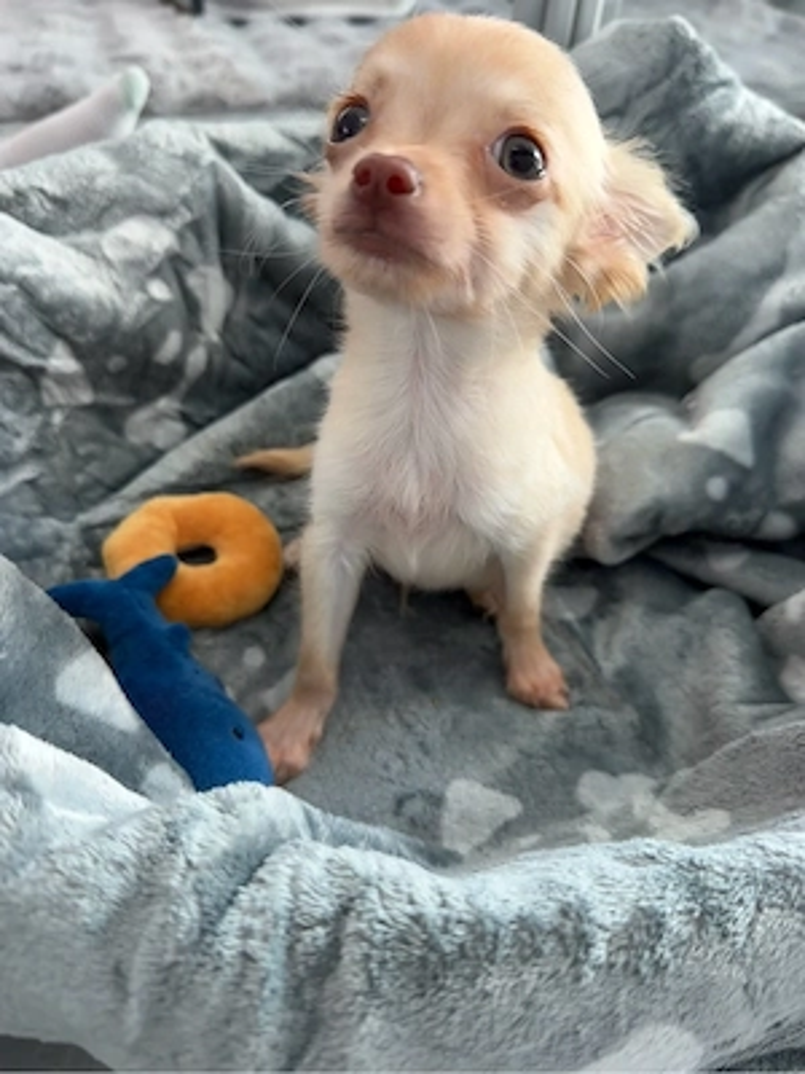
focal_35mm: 24
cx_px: 402
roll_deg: -7.0
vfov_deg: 71.6
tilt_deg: -40.8
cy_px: 537
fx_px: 744
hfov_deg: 56.8
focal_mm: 6.76
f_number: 1.78
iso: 250
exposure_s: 1/60
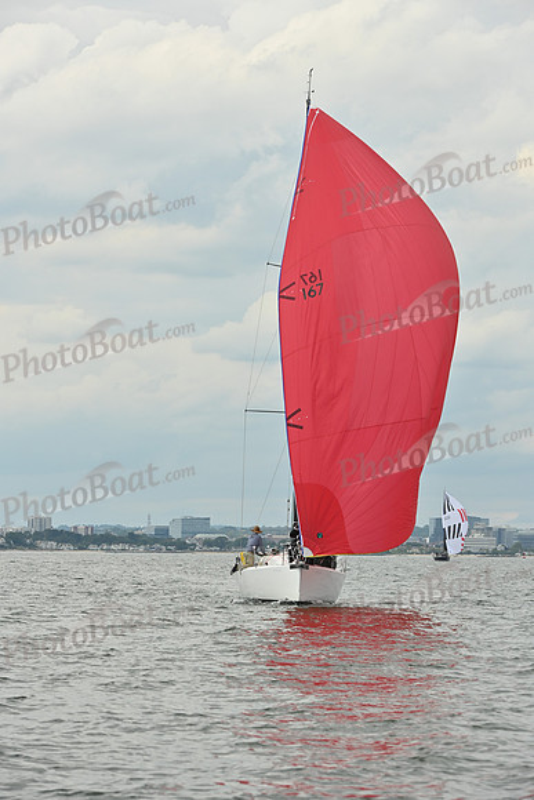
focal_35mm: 130
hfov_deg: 10.6
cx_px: 267
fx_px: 2891
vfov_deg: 15.8
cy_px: 400
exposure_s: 1/1250
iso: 320
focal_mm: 130
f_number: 8
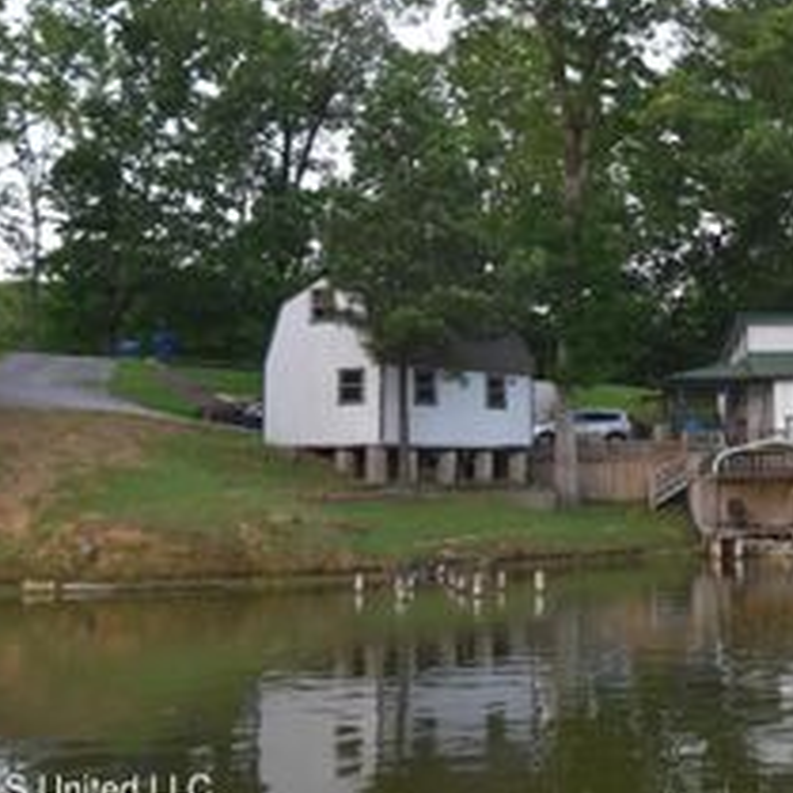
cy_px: 214
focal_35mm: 61
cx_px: 785
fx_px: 1581
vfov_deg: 27.8
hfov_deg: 26.7
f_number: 3.8
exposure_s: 1/200
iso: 800
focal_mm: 20
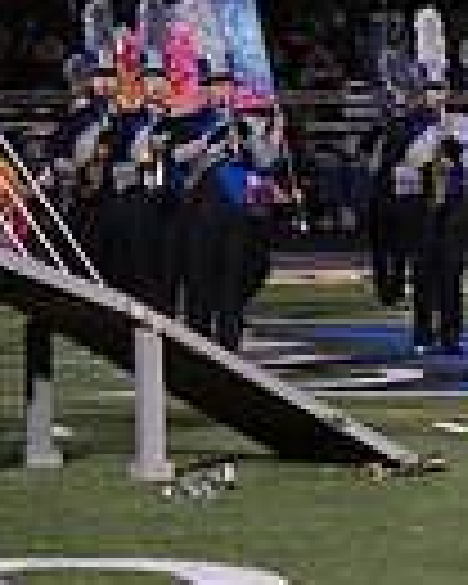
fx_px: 5939
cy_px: 317
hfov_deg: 4.4
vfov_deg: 5.6
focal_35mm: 343
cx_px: 1260
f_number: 2.8
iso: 5000
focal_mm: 82
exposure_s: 1/1250
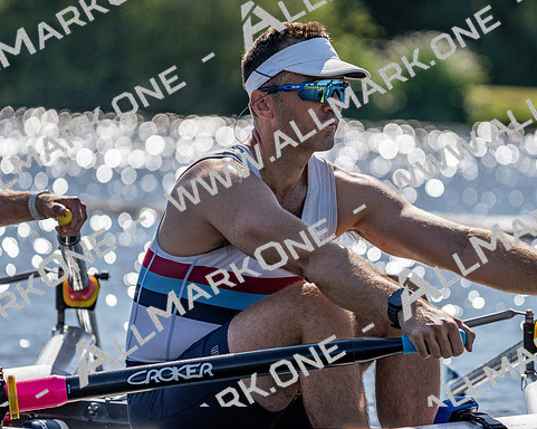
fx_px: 5145
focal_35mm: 324
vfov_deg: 4.8
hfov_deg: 6.0
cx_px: 303
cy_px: 215
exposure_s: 1/2000
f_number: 5.6
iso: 200
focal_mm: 286
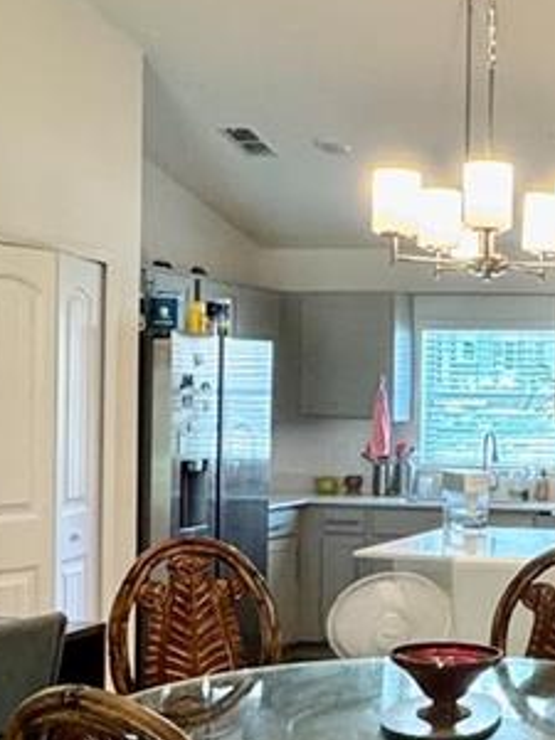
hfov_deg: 23.7
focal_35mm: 56
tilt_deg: -6.1
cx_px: 678
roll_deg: +0.1
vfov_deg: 33.8
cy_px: 538
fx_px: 1197
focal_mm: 2.22
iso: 250
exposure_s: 1/60
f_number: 2.2
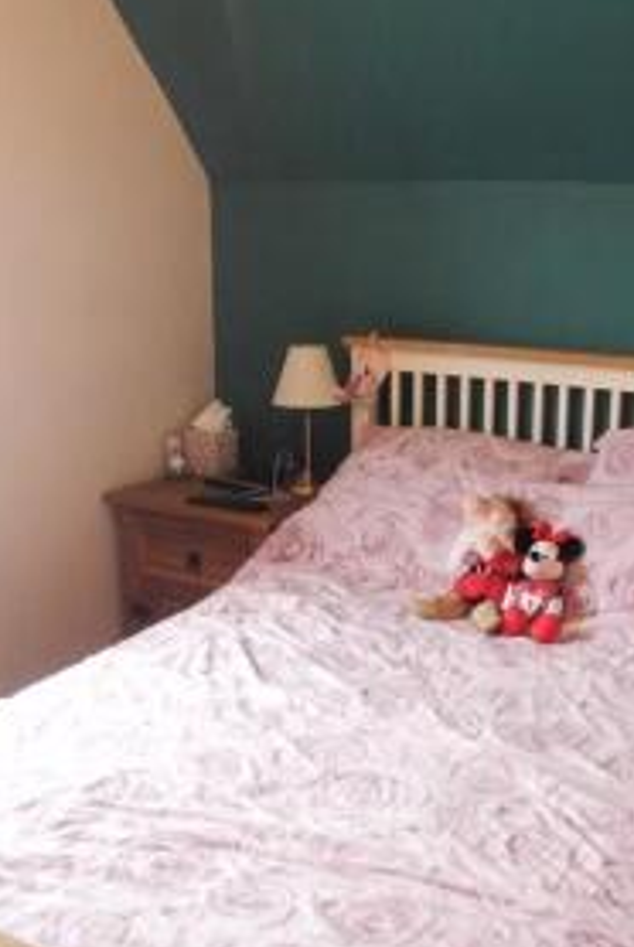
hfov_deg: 22.3
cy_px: 571
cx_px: 326
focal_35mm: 61
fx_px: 1607
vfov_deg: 32.7
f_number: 2.8
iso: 400
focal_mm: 6
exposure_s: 1/20.7
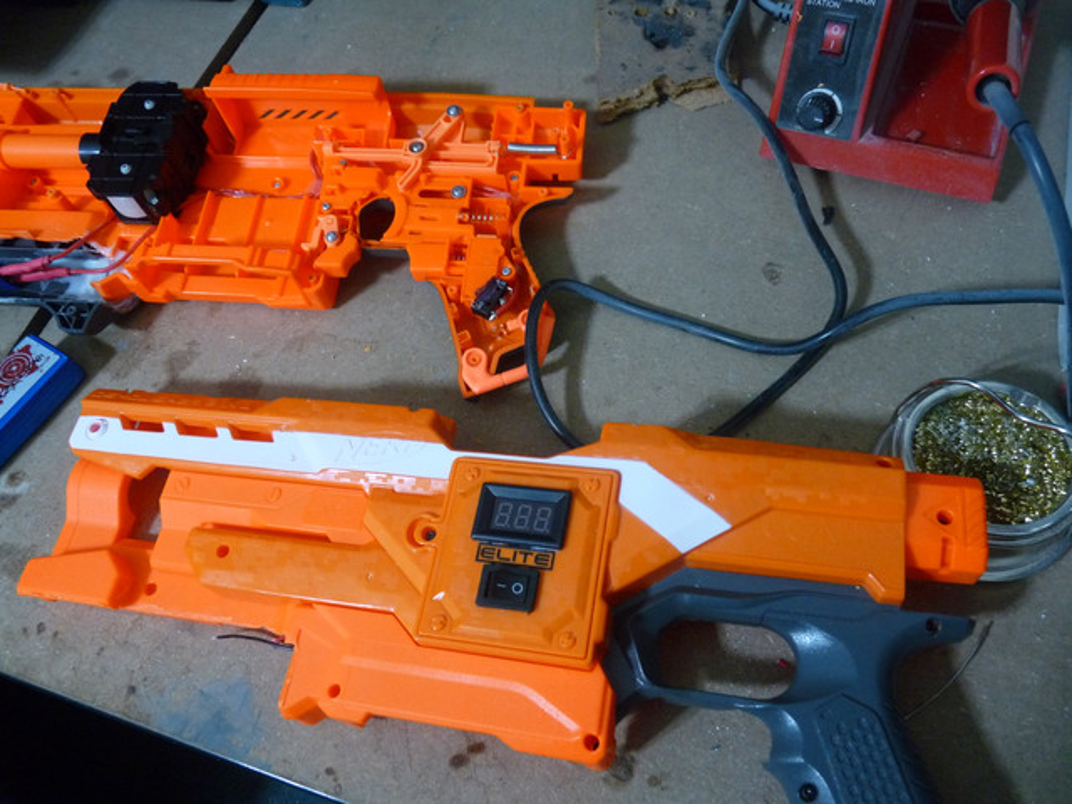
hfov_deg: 65.3
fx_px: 836
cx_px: 536
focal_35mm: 27
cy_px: 402
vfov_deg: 51.4
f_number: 2.8
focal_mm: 4.8
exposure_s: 1/20
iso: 400
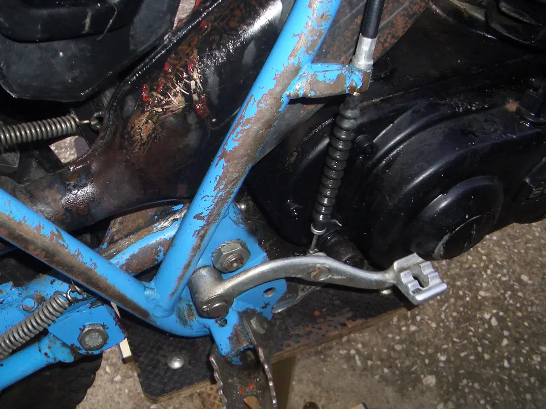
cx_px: 273
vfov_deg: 40.7
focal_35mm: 35
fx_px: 552
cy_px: 204
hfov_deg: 52.6
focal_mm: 5.8
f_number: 4.3
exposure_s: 1/40
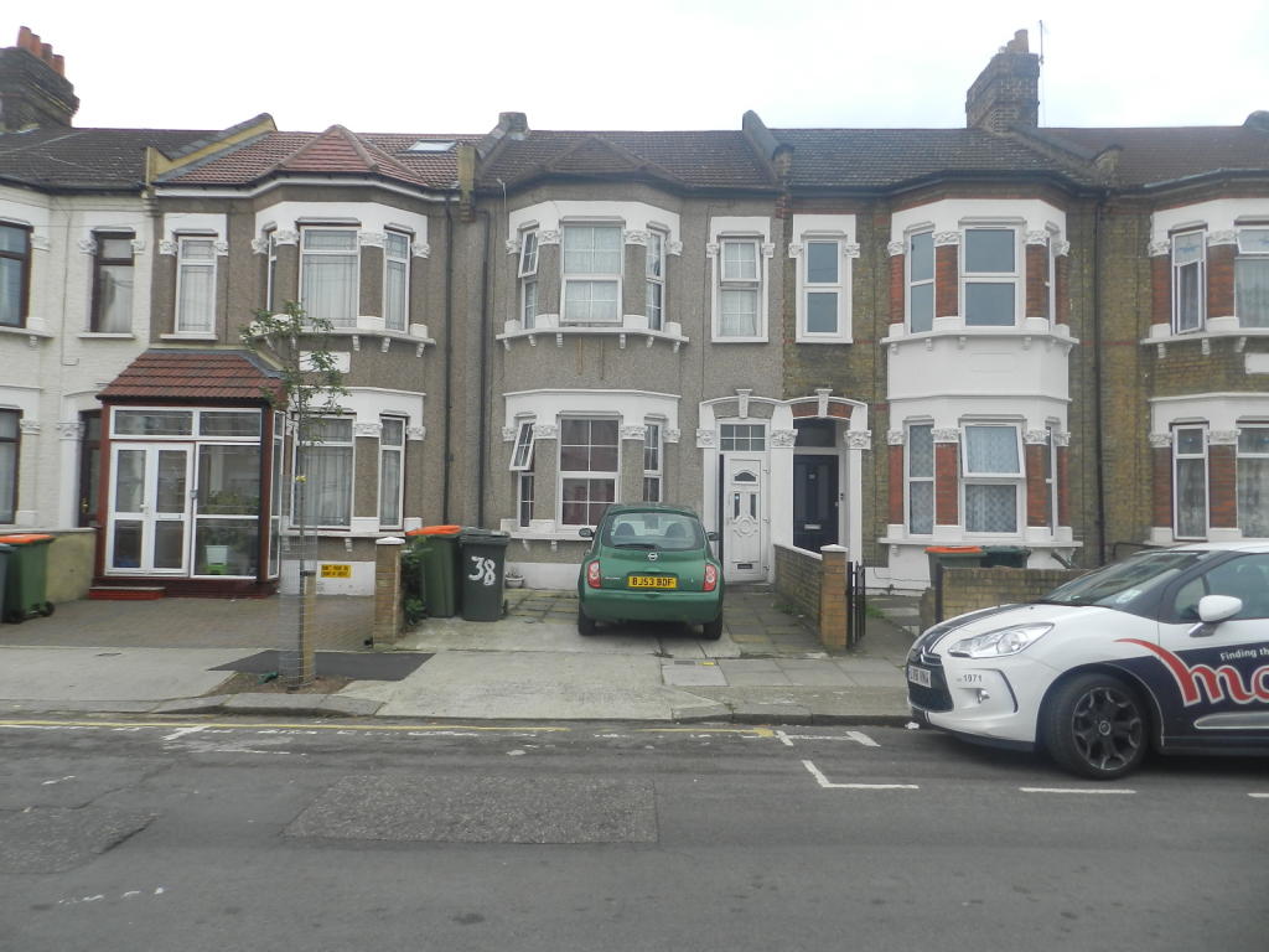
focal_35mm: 23
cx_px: 634
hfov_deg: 73.9
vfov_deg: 58.9
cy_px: 476
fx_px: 843
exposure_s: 1/400
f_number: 3.4
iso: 160
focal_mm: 4
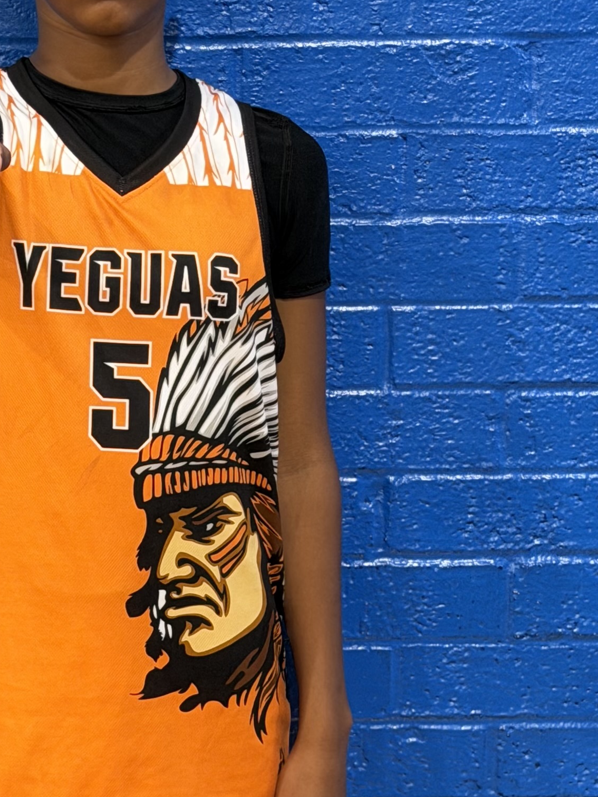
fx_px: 2948
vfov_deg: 15.3
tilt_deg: -11.0
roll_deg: -0.2
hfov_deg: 11.5
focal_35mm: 128
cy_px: 586
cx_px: 123
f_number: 1.78
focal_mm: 6.76
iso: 250
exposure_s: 1/60
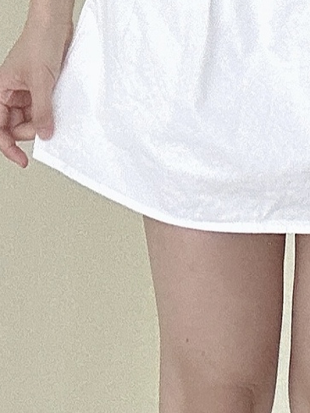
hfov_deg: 13.0
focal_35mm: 113
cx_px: 290
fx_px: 1349
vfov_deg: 17.3
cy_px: 74
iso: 100
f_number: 1.9
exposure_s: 1/60
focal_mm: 2.69
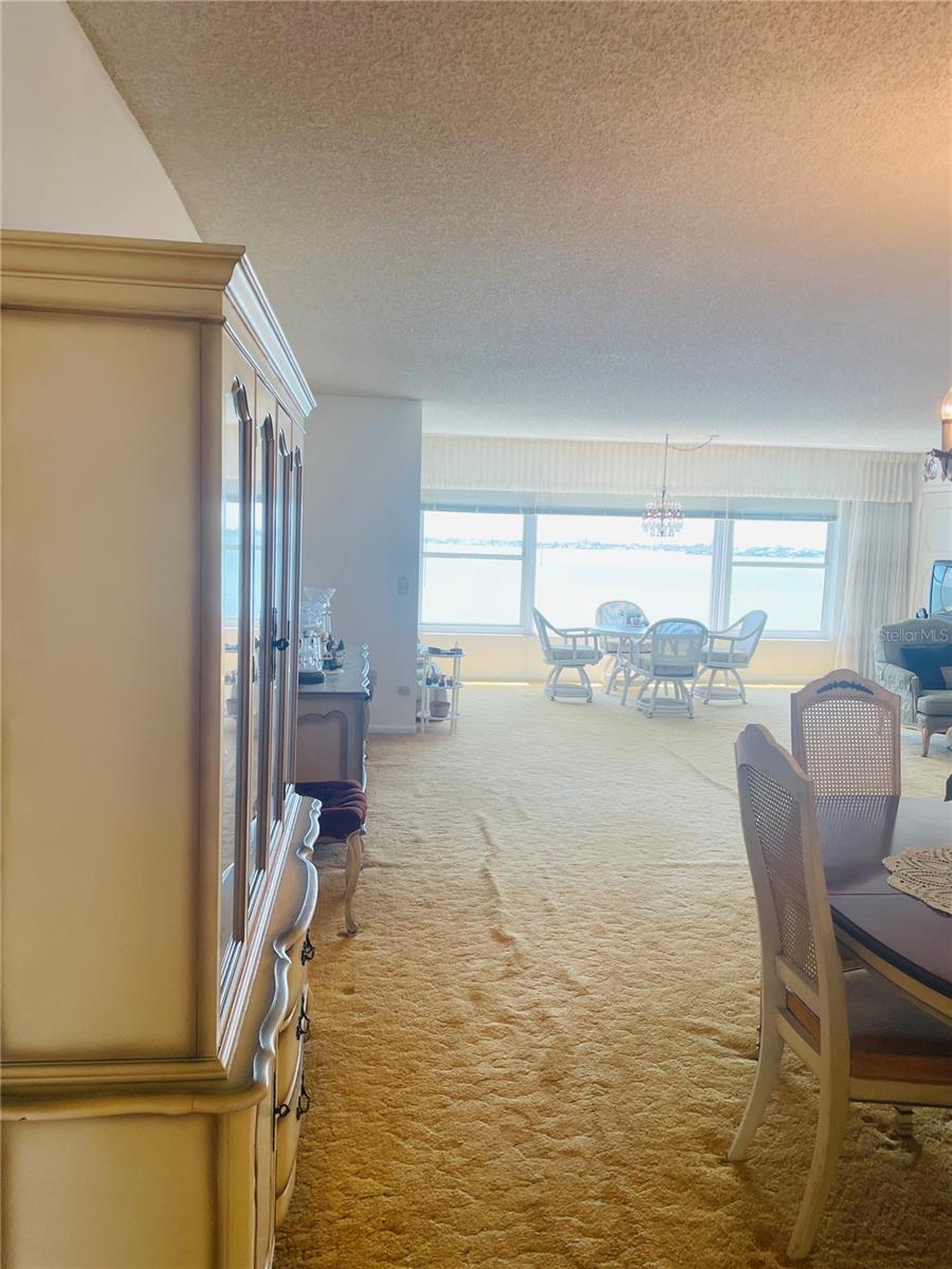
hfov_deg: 53.1
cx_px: 476
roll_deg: -2.0
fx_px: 953
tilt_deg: -6.1
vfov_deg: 67.3
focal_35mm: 26
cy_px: 634
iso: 40
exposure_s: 1/120
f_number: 1.6
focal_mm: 4.2
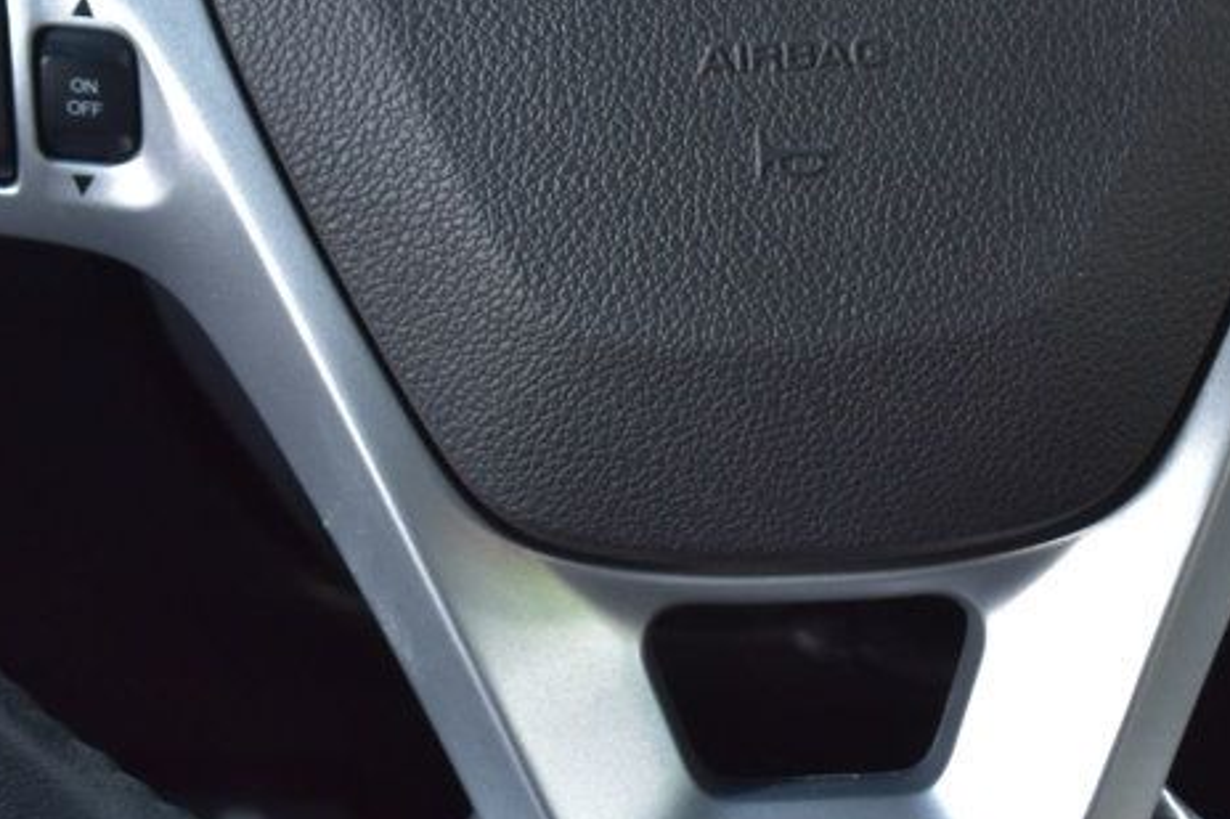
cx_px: 782
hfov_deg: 11.9
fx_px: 5874
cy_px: 162
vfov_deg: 8.0
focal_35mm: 172
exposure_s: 1/15
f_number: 6.3
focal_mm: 52
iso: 560
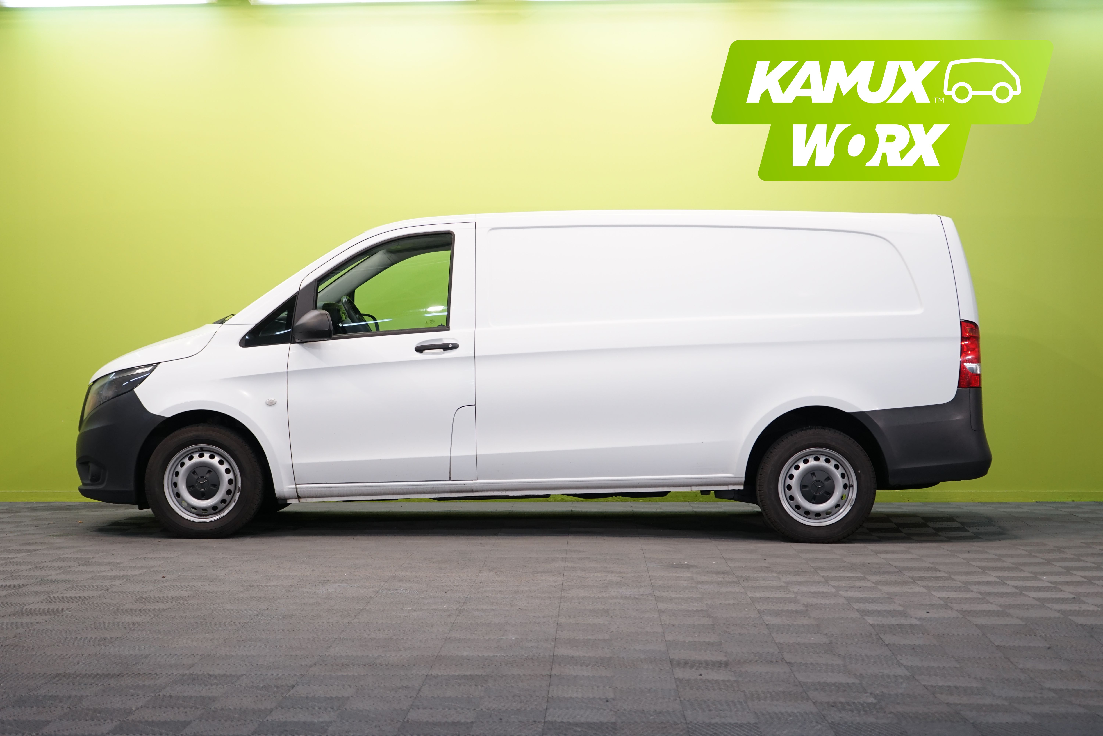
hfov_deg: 32.9
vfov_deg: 22.3
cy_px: 368
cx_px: 552
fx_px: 1869
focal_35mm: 61
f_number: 5.6
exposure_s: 1/40
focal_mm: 61
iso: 500
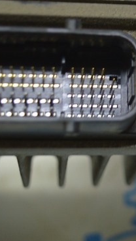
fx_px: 781
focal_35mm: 122
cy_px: 45
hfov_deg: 9.6
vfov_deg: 17.4
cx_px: 211
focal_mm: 28
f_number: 4.2
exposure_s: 1/50
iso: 400
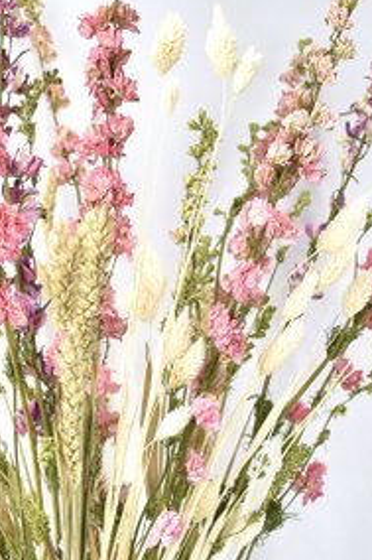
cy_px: 497
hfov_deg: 12.4
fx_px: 1707
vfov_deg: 18.3
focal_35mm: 110
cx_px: 68
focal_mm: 26
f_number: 4.5
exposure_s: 1/80
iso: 100
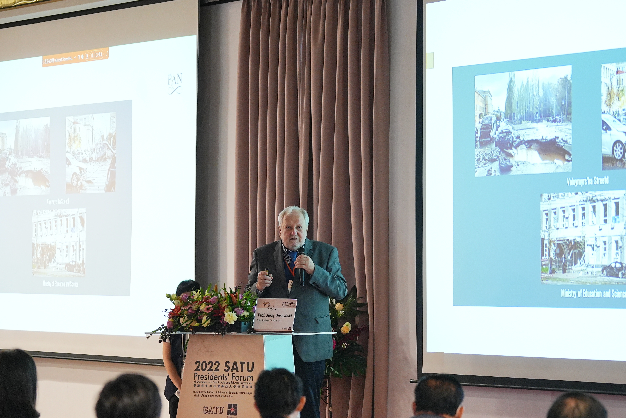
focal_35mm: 132
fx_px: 2295
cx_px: 329
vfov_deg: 10.4
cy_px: 240
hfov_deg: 15.5
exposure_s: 1/80
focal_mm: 107
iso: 2000
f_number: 4
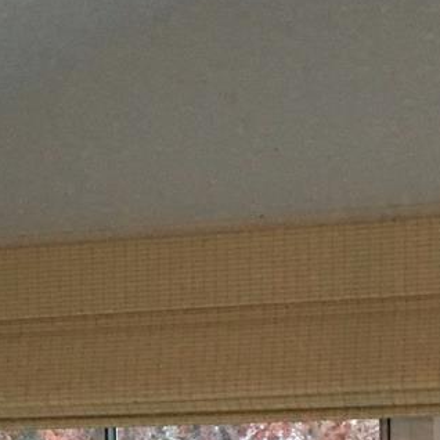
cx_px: 170
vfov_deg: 13.5
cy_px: 671
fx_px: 1740
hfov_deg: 14.4
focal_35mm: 121
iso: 200
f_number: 2.2
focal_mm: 4.15
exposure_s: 1/20
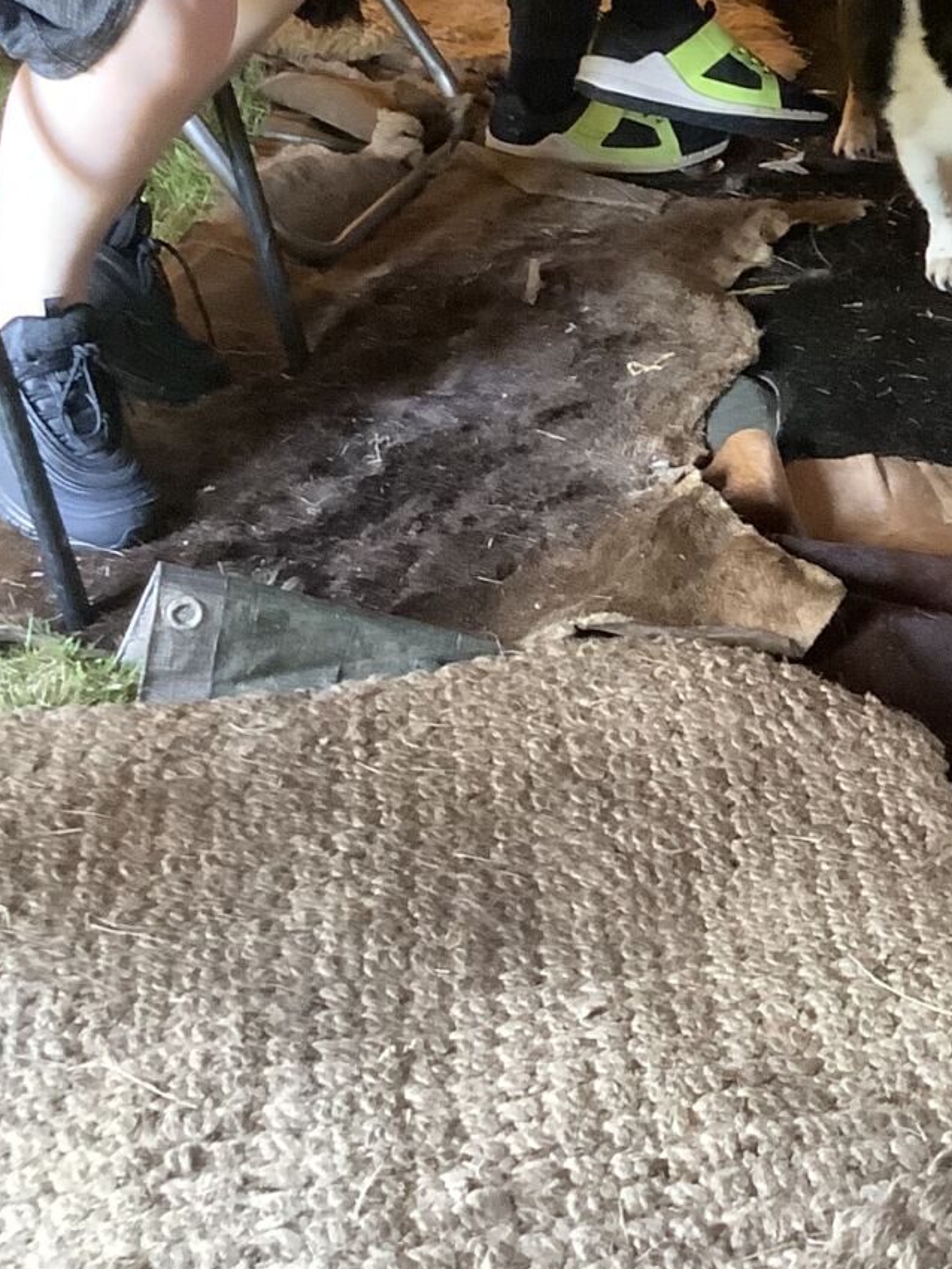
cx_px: 1053
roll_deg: +0.9
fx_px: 2566
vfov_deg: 27.3
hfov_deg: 20.1
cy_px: 275
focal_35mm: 70
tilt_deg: -22.0
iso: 500
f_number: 2.4
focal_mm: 3.3
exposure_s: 1/30
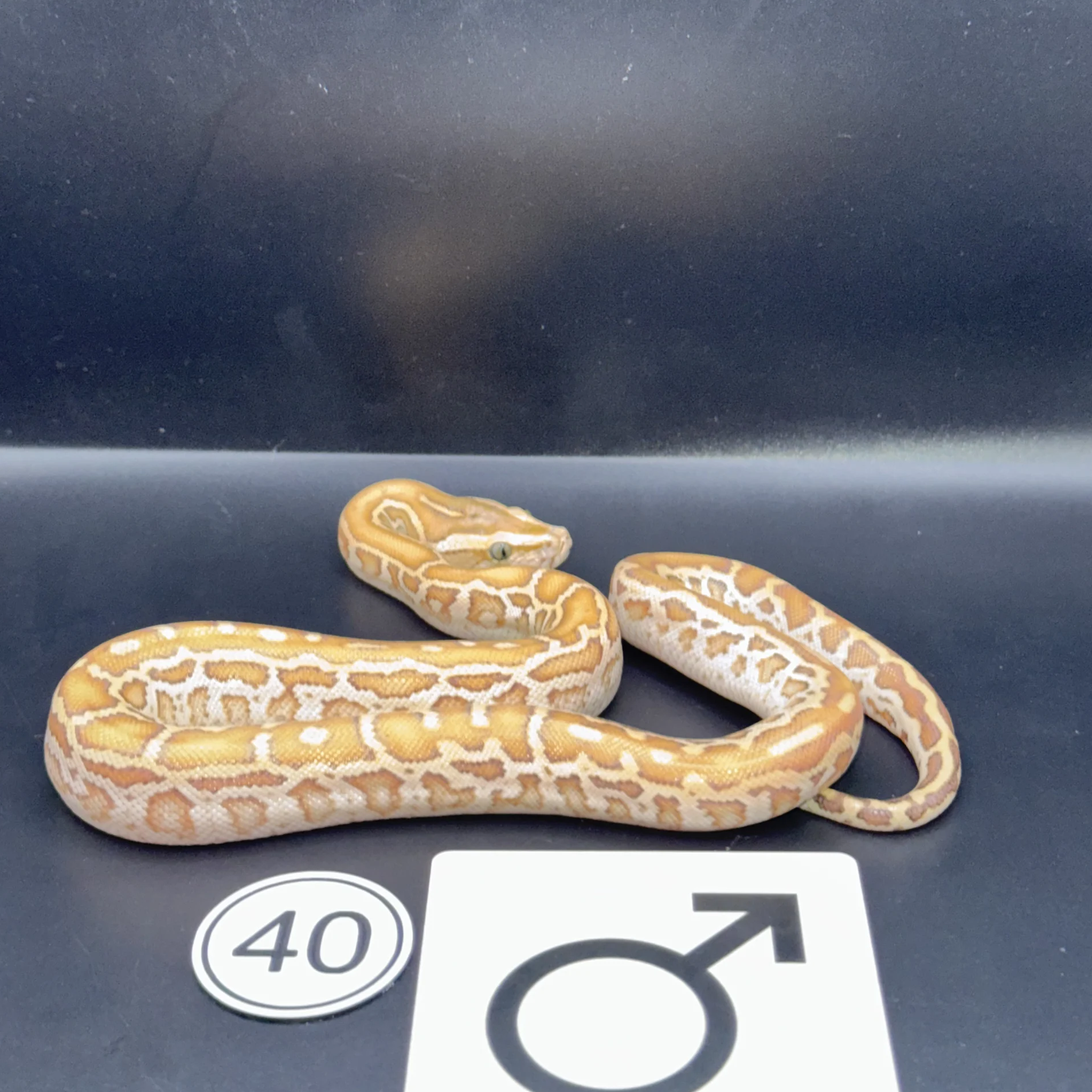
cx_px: 544
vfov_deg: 30.0
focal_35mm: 57
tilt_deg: -27.0
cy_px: 462
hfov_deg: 30.0
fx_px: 2034
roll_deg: +0.5
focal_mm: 6.76
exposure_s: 1/189
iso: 160
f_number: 1.78
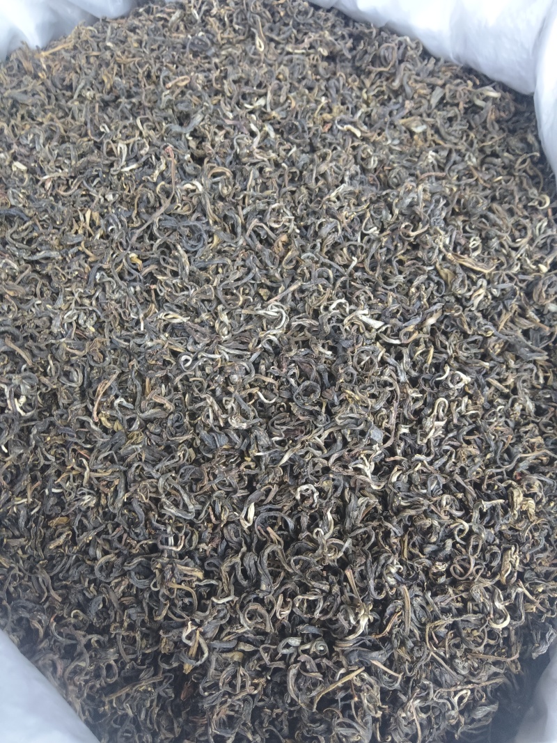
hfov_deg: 51.3
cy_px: 372
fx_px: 579
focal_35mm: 27
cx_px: 278
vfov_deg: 65.3
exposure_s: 1/33.3
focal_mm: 3.66
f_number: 2.2
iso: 436
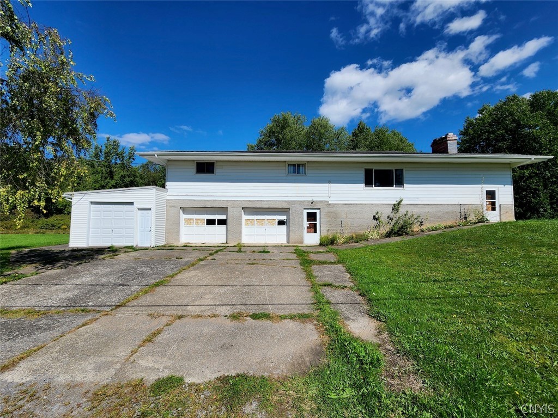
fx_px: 210
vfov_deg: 89.9
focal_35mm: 13
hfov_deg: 106.2
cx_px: 279
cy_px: 209
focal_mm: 2.2
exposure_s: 1/2897
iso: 50
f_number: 2.2
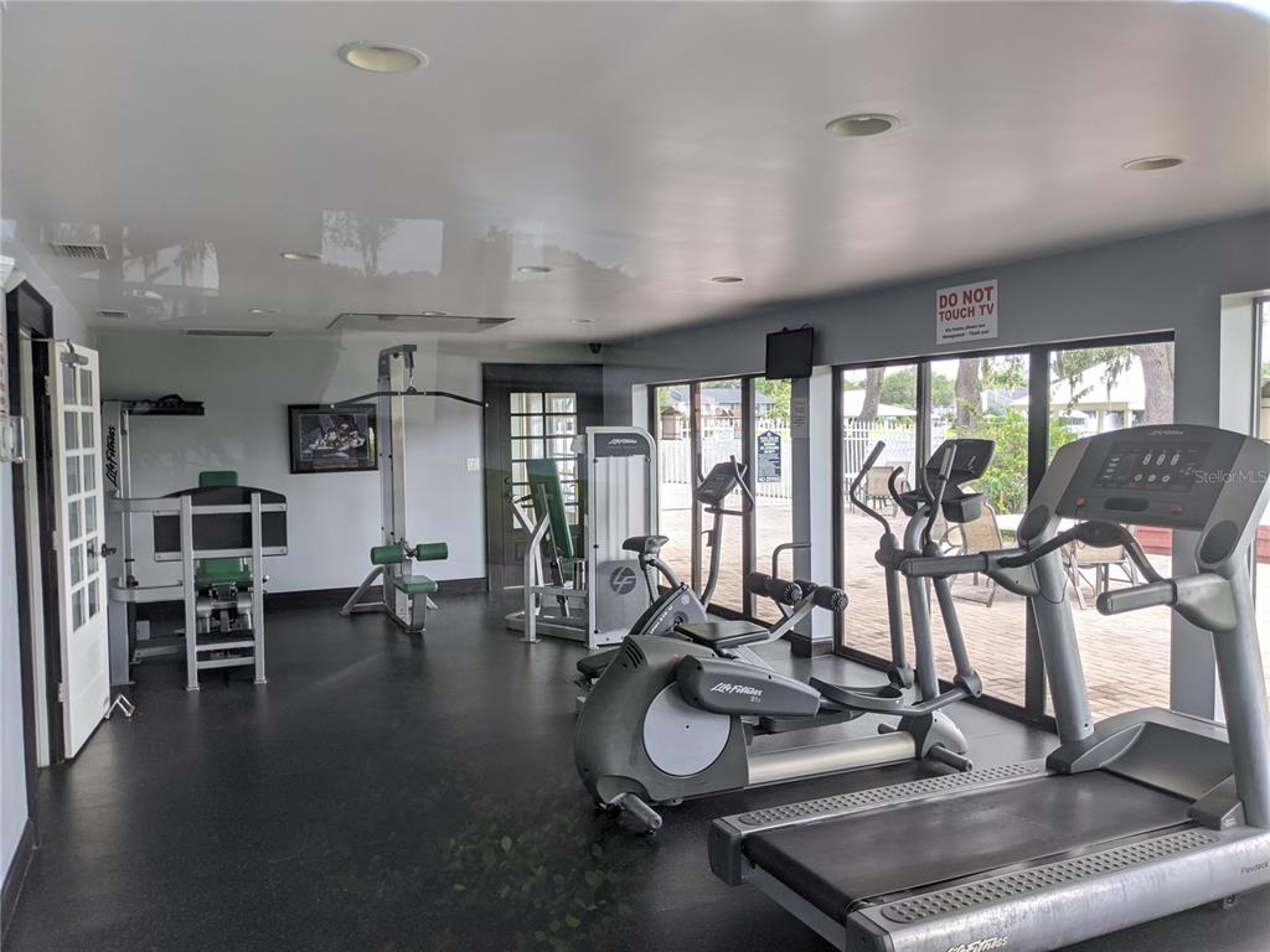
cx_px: 635
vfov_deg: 51.4
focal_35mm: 27
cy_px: 476
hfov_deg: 65.3
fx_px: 991
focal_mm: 4.38
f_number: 1.73
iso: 53
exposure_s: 1/197
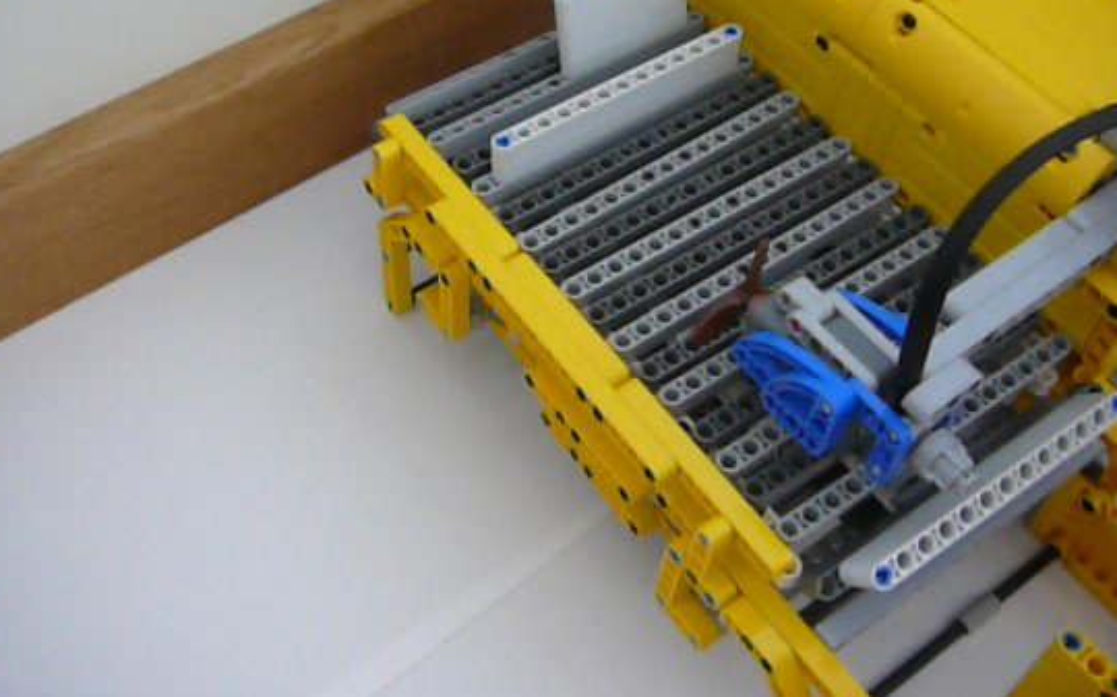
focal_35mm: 44
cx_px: 505
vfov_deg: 28.9
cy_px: 213
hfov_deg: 45.2
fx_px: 1339
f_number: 2.8
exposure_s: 1/100
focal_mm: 5.2
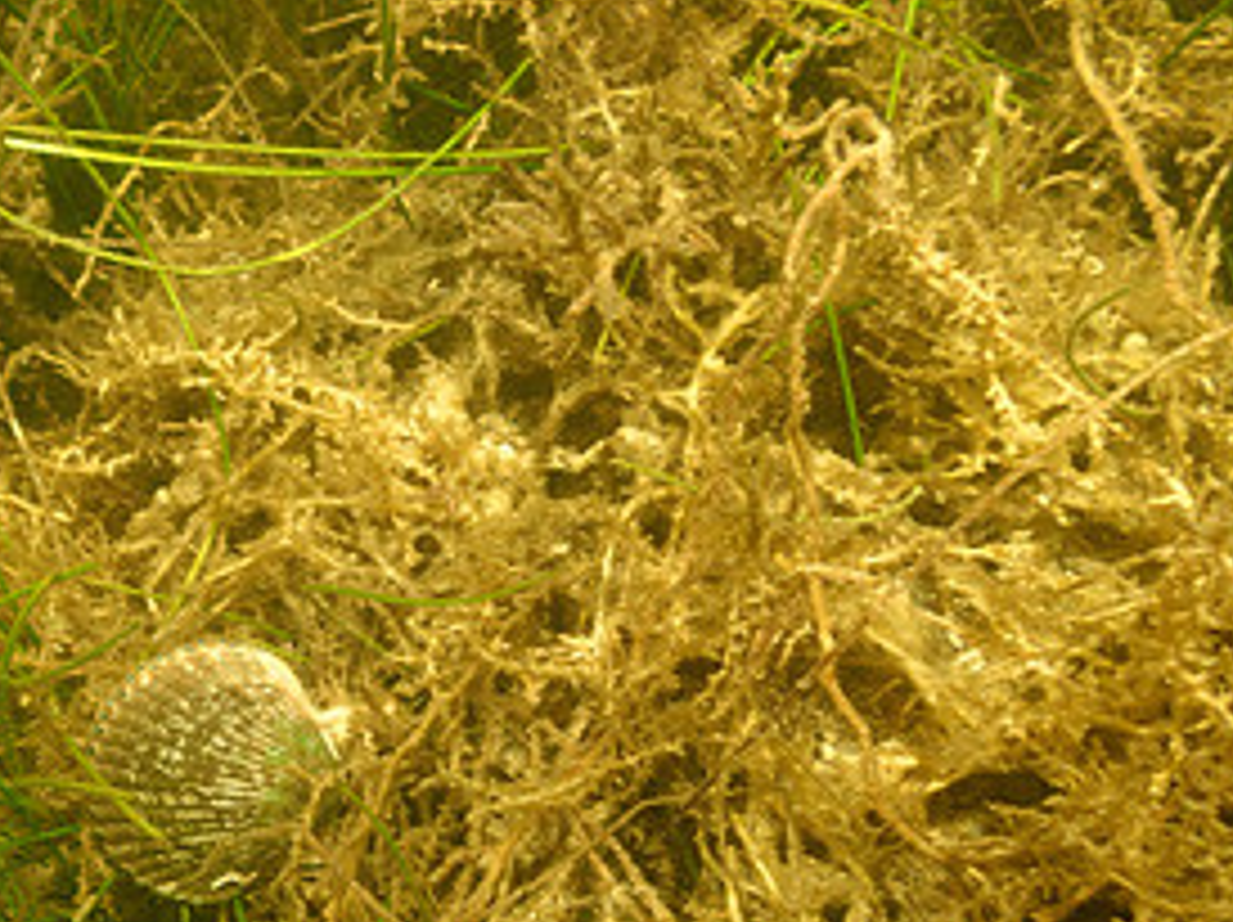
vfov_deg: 27.2
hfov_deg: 35.2
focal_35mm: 53
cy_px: 672
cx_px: 274
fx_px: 1886
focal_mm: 4.5
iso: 100
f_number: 2.8
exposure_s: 1/200
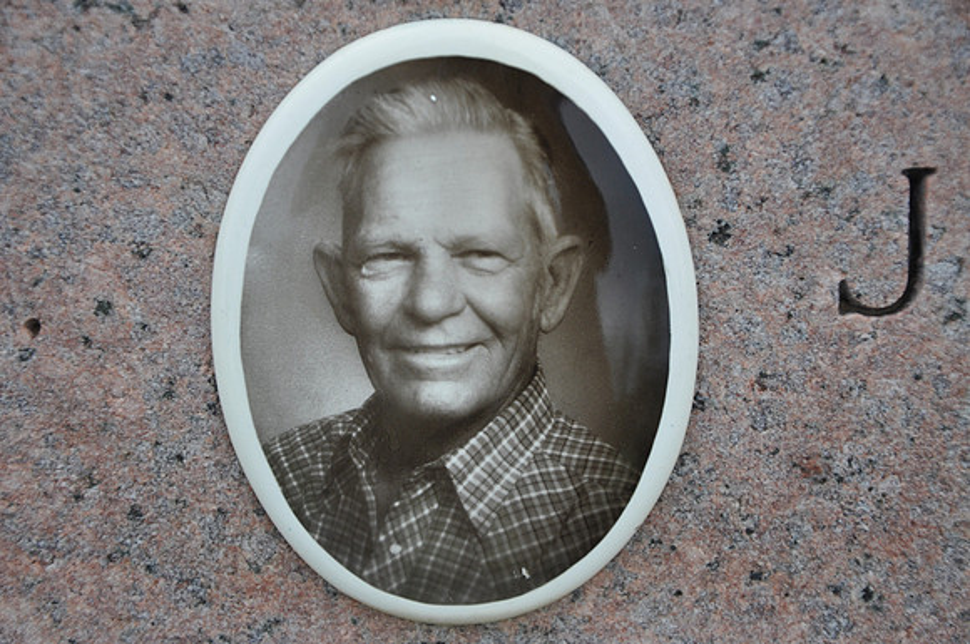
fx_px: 3027
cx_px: 485
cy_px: 322
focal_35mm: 112
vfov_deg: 12.1
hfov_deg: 18.2
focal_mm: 75
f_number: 5.3
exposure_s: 1/125
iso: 400
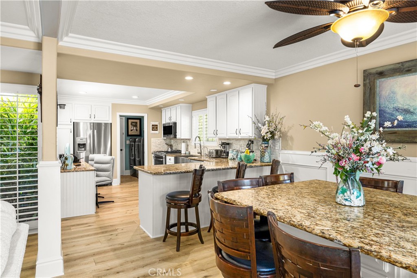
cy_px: 139
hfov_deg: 82.6
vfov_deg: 60.7
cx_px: 208
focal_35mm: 20
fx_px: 237
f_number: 8
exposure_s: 1/6
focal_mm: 20.5
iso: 125
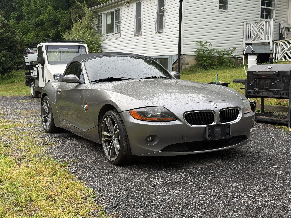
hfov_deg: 39.7
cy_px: 109
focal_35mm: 48
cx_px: 146
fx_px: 404
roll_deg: -1.9
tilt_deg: -4.6
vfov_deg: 30.3
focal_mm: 6.76
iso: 64
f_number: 1.78
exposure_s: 1/280
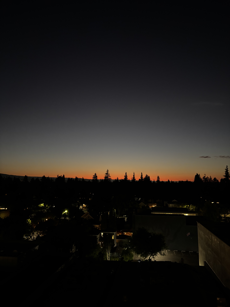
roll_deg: -0.8
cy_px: 154
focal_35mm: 26
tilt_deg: +8.3
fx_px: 230
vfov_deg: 67.3
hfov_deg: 53.1
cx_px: 115
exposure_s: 1/17
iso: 1000
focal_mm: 5.96
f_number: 1.6
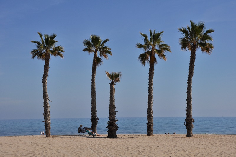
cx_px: 118
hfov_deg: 28.1
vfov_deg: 18.9
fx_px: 471
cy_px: 78
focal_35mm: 72
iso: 200
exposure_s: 1/800
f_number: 14
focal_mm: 48
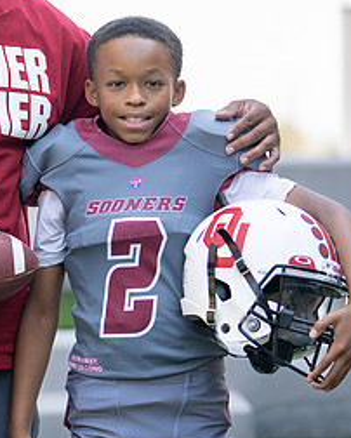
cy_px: 148
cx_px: 27
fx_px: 1751
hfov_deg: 11.4
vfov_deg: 14.2
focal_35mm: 135
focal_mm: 50
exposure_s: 1/1600
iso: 100
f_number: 1.2
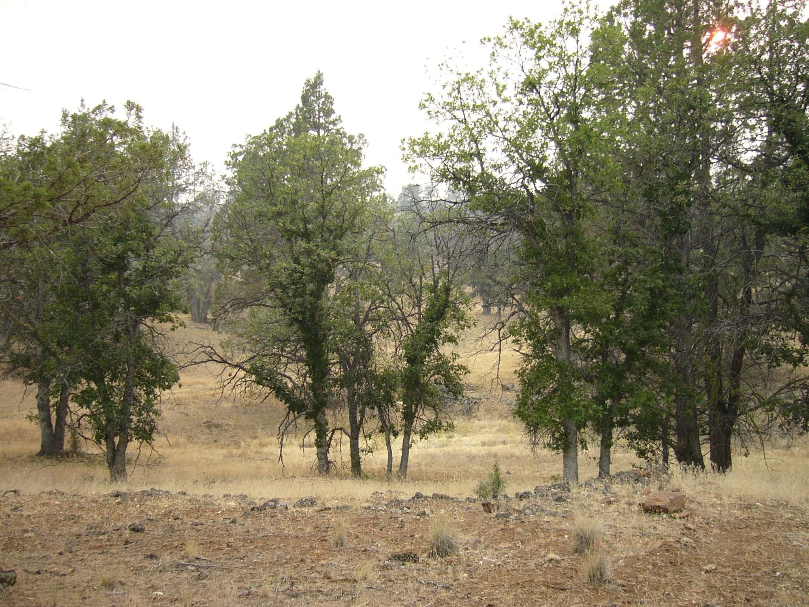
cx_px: 404
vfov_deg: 40.7
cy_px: 304
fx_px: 818
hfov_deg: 52.6
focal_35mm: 35
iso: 100
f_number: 2.8
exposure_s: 1/100
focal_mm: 5.8
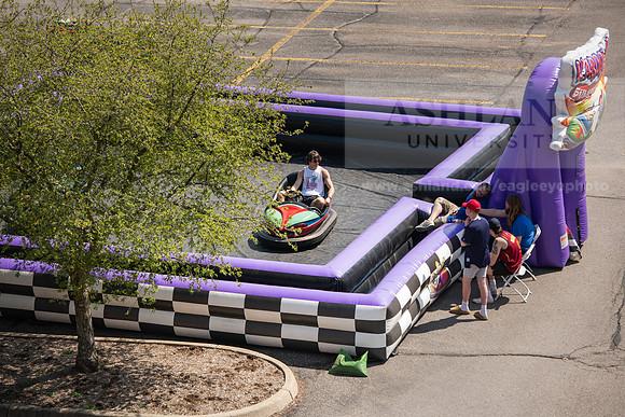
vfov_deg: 10.2
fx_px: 2344
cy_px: 208
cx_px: 312
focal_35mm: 135
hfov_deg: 15.2
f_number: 4.5
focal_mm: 135
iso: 200
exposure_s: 1/800
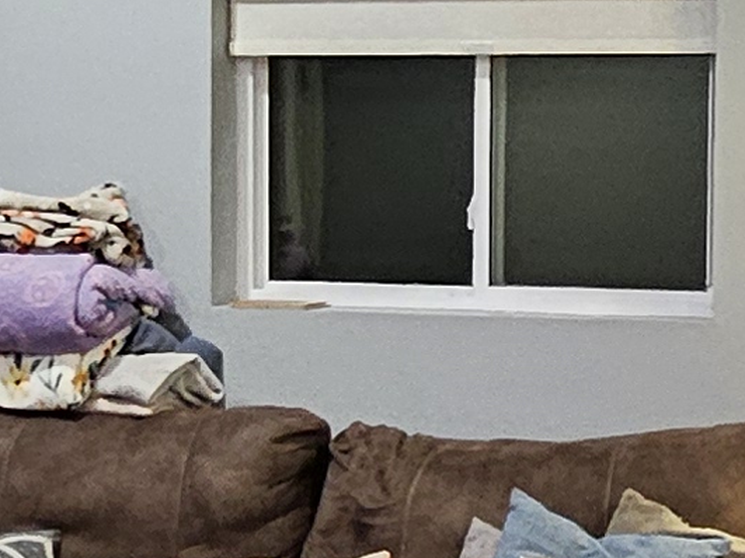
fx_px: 2109
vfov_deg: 15.1
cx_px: 578
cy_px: 321
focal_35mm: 98
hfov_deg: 19.9
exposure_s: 1/30
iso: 320
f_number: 2.2
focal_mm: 1.74
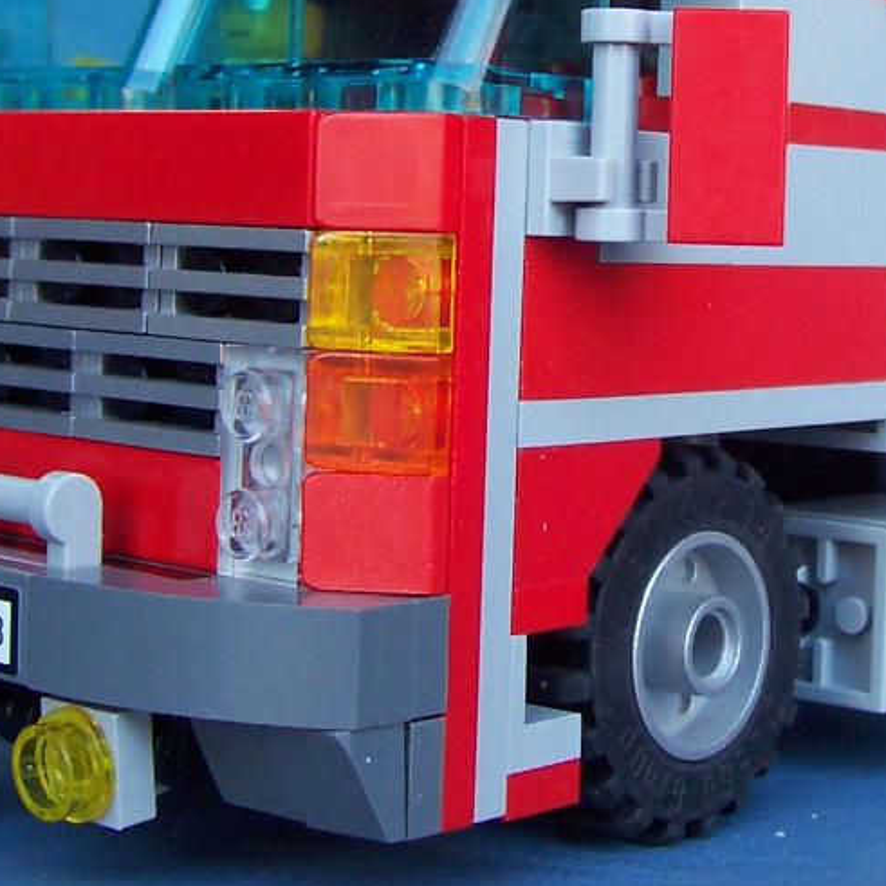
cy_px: 148
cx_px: 668
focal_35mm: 80
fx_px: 2317
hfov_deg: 21.5
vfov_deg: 21.3
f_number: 2.8
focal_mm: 5.6
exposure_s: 1/60
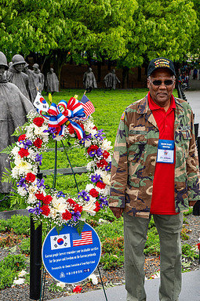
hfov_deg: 22.2
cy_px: 170
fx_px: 510
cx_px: 103
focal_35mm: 61
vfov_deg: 32.9
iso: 1250
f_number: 8
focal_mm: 52
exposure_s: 1/640
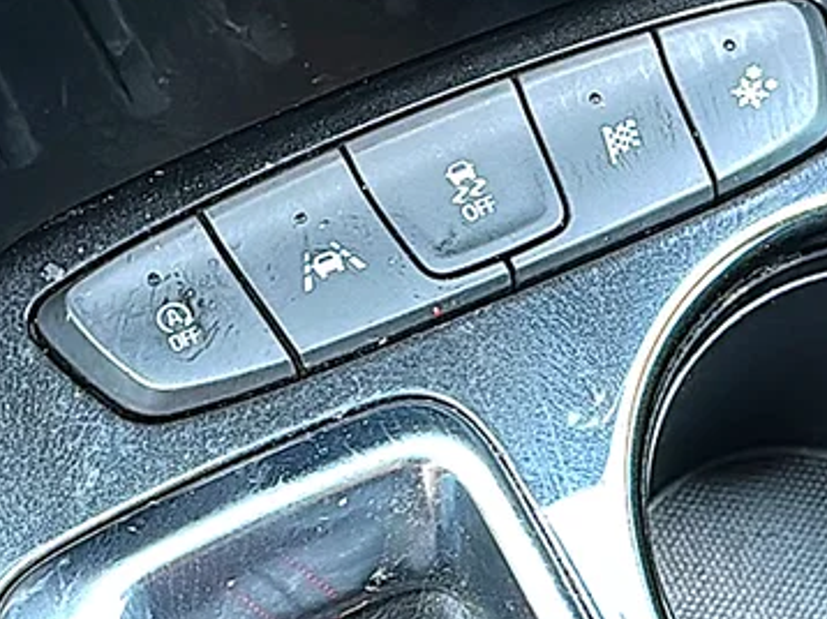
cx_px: 430
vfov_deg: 16.7
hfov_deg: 22.3
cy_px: 184
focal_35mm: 88
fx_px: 2101
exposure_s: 1/41
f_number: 1.78
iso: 320
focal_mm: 6.86
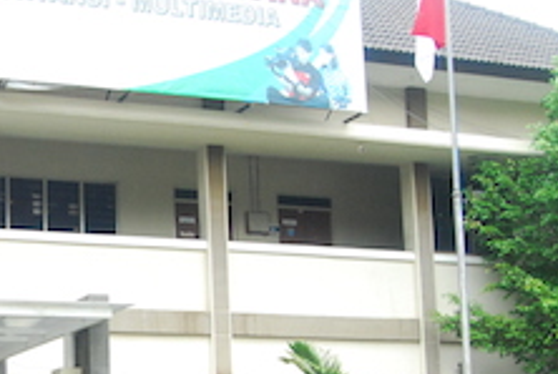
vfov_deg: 18.5
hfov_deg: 26.1
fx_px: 1134
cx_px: -13
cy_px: 329
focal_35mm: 73
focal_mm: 18
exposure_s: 1/100
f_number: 5.6
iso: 800
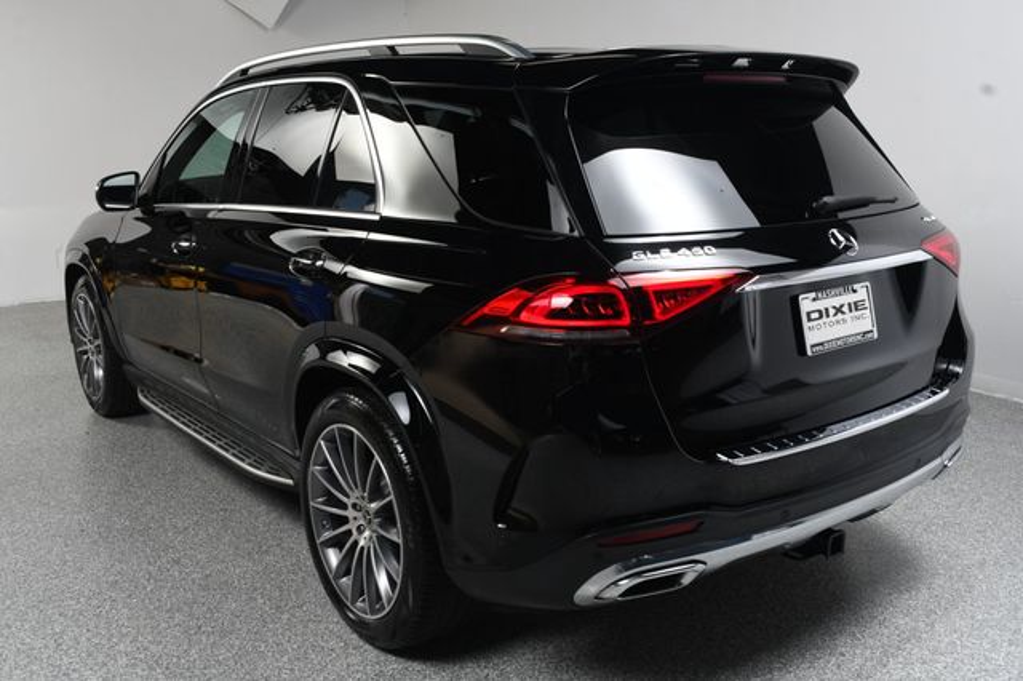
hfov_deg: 55.8
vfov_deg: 38.8
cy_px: 340
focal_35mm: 34
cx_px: 512
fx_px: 966
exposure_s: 1/160
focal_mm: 23
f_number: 10
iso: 100
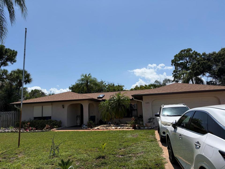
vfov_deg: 53.1
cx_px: 112
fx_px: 169
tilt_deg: +9.3
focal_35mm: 26
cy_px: 84
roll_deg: +2.4
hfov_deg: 67.3
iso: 64
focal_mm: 5.96
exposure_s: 1/6993
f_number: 1.6
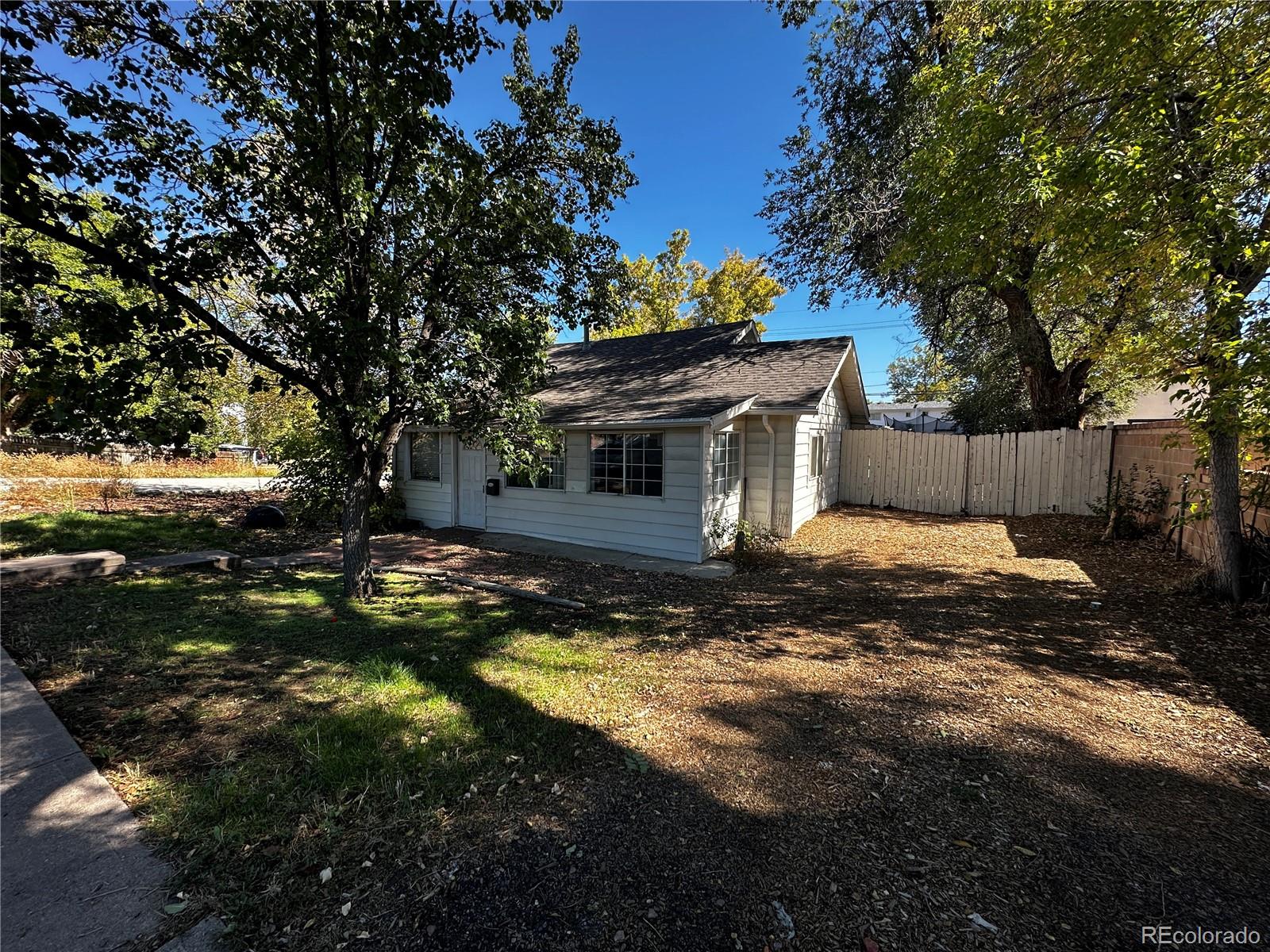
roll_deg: -0.5
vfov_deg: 85.7
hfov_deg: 102.1
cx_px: 635
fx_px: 514
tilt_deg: -3.9
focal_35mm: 14
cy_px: 476
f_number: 2.2
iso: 40
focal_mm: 2.22
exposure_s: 1/424
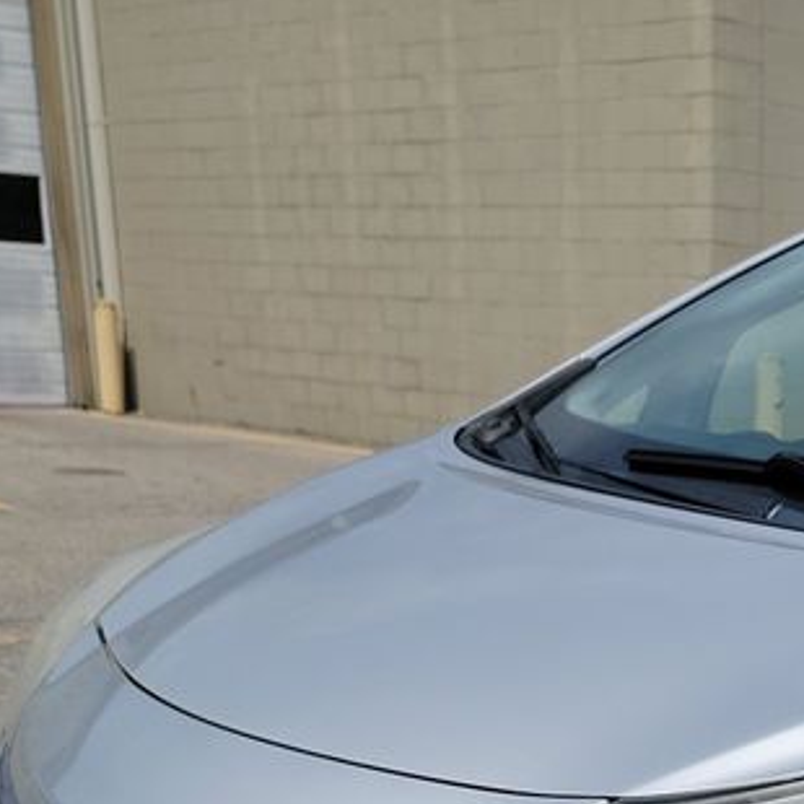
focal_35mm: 70
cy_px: 892
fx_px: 1839
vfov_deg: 23.1
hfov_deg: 22.6
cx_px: 975
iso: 50
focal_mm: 6.7
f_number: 1.8
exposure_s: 1/2593
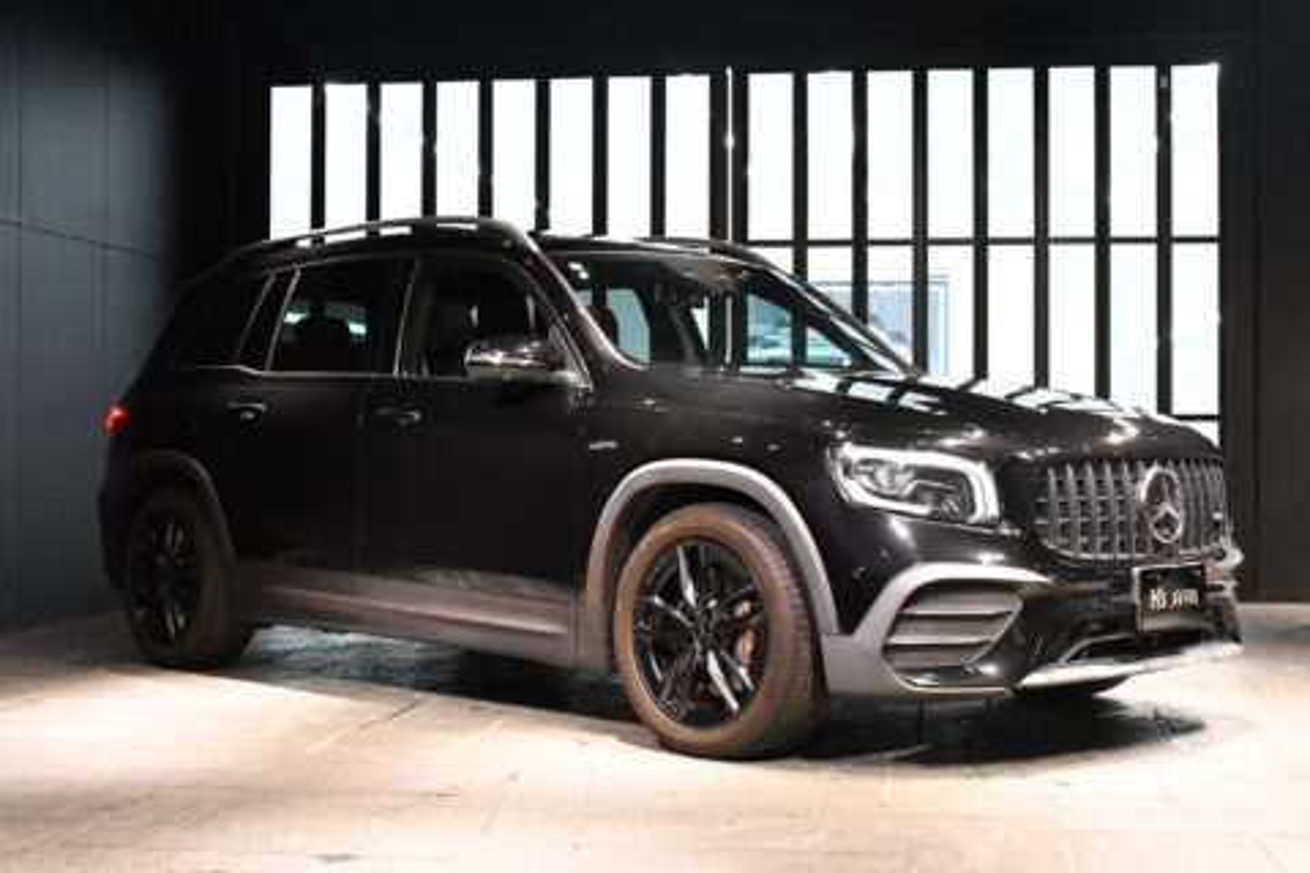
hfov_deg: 38.2
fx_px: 1892
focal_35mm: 52
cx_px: 655
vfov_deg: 26.0
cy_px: 436
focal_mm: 35
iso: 8000
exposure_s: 1/125
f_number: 5.6
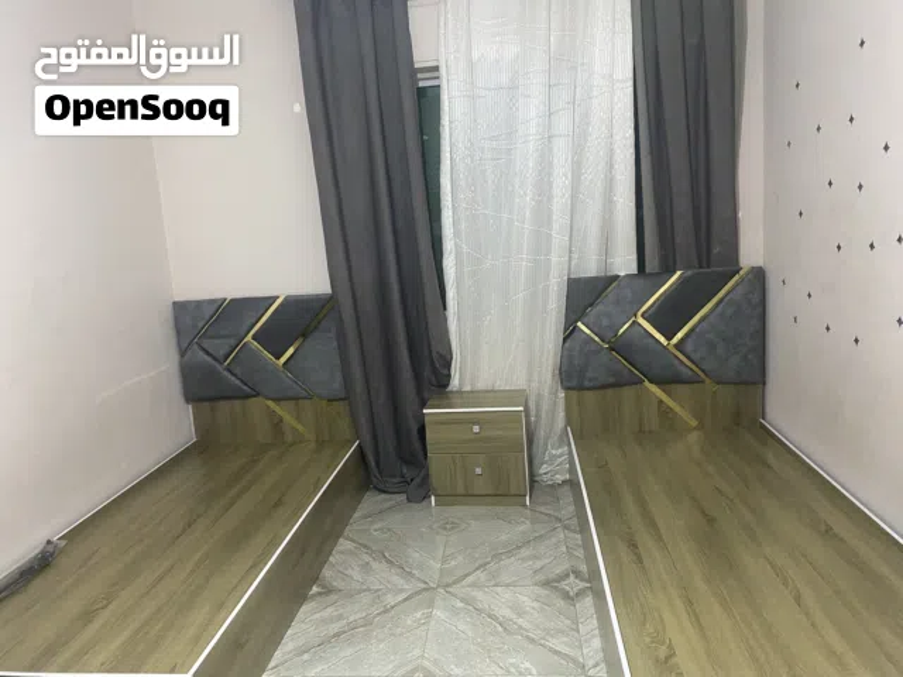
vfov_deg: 53.1
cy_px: 338
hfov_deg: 67.3
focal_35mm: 26
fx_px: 678
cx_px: 452
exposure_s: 1/33
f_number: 1.8
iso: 400
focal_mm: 4.25
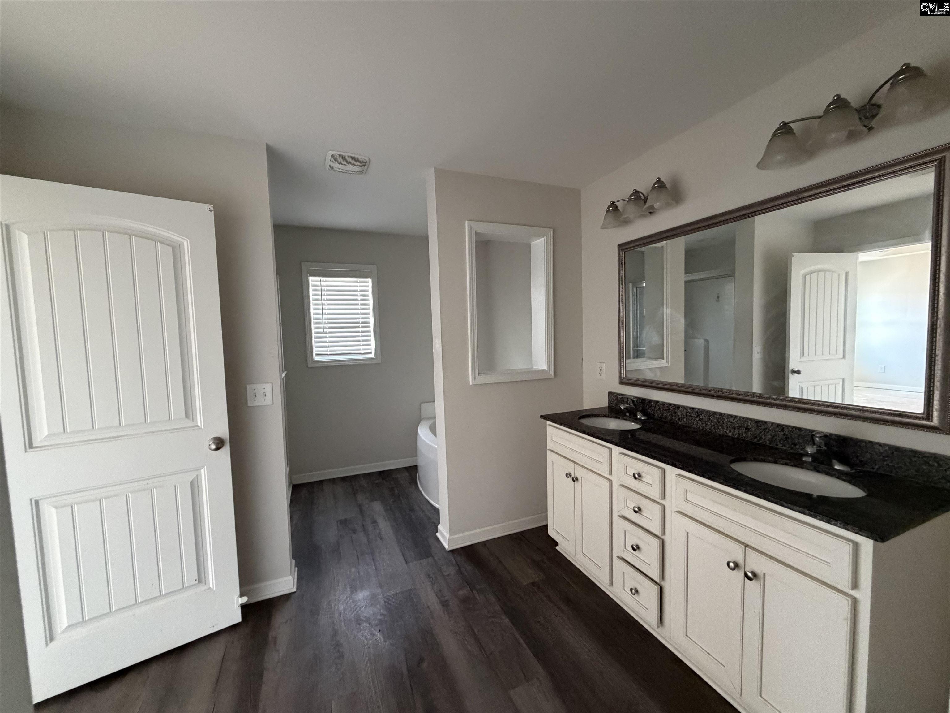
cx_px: 475
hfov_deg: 102.1
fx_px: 384
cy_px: 356
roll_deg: +2.2
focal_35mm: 14
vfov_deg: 85.7
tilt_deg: -3.7
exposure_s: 1/60
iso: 640
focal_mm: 2.22
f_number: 2.2
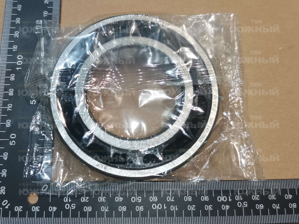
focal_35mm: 26
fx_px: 225
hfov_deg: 67.3
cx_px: 150
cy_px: 112
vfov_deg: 53.1
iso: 200
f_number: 1.4
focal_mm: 4.66
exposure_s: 1/100
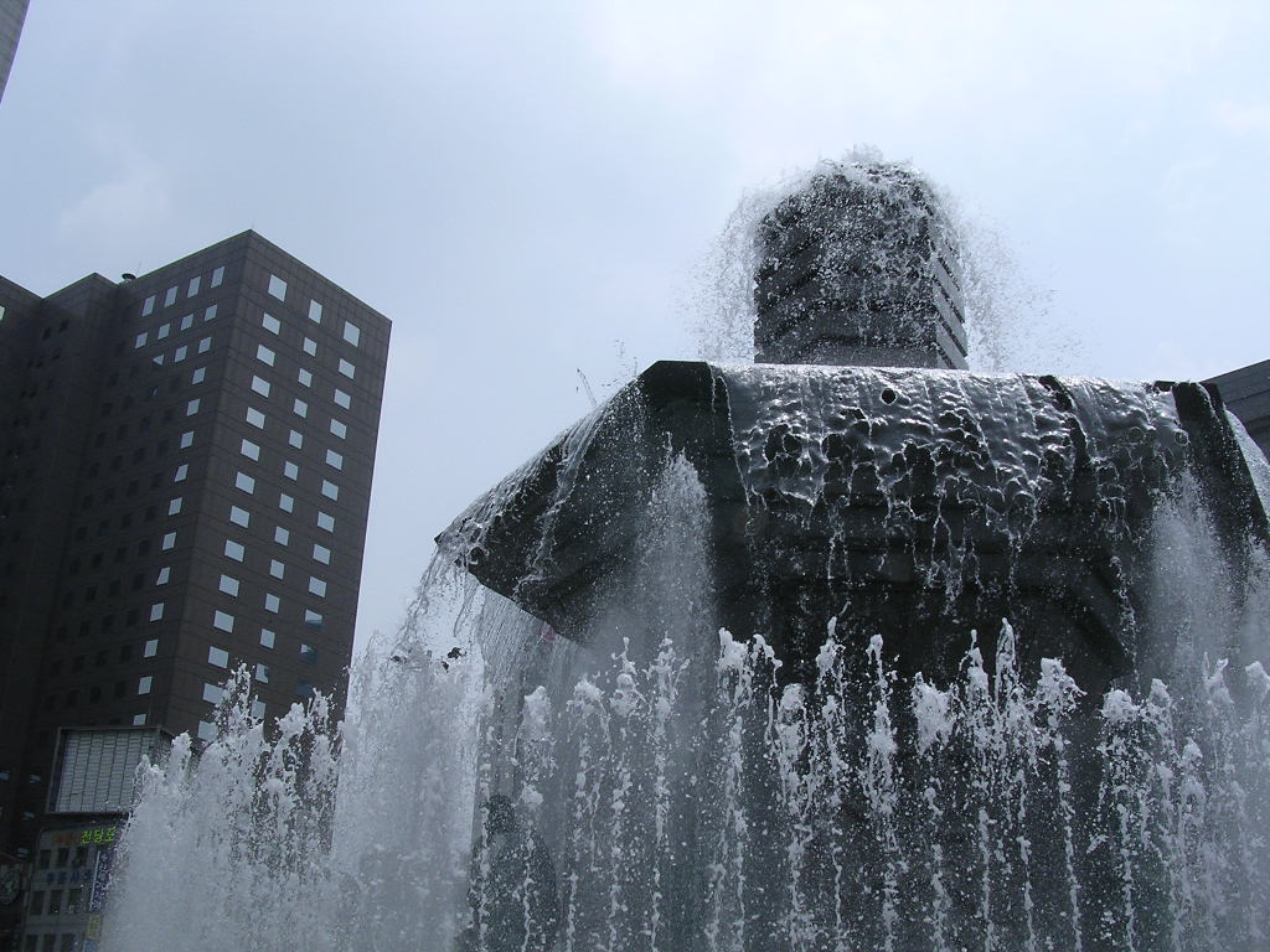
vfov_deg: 37.7
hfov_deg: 49.0
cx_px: 635
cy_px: 476
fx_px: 1394
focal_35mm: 38
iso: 100
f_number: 5.6
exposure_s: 1/585
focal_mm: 5.8
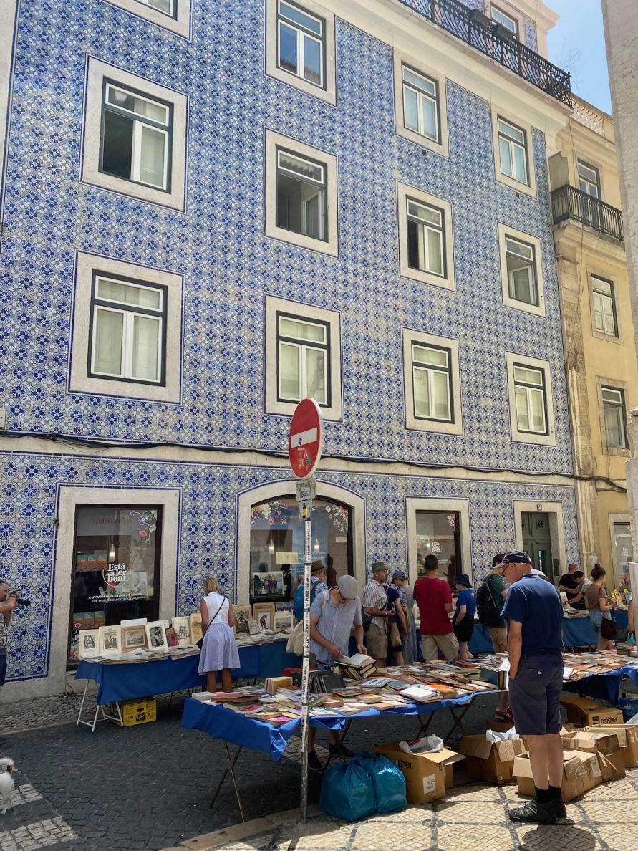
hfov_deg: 53.1
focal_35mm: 26
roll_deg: -2.0
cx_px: 319
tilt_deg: +11.5
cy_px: 426
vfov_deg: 67.3
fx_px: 639
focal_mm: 4.25
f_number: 1.8
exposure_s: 1/1429
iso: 32
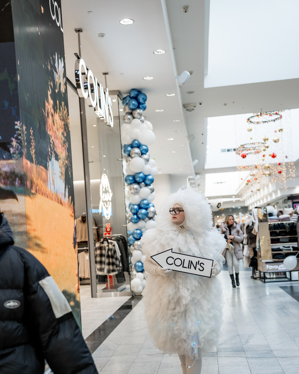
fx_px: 509
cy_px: 210
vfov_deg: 40.3
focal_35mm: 46
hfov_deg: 32.7
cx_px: 150
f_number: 2.8
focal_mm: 40
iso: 800
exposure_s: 1/320
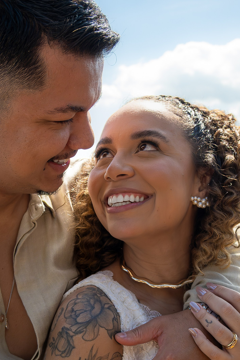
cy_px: 257
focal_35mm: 52
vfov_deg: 37.5
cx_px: 105
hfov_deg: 26.0
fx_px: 520
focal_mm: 18
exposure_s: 1/3200
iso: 500
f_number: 3.5
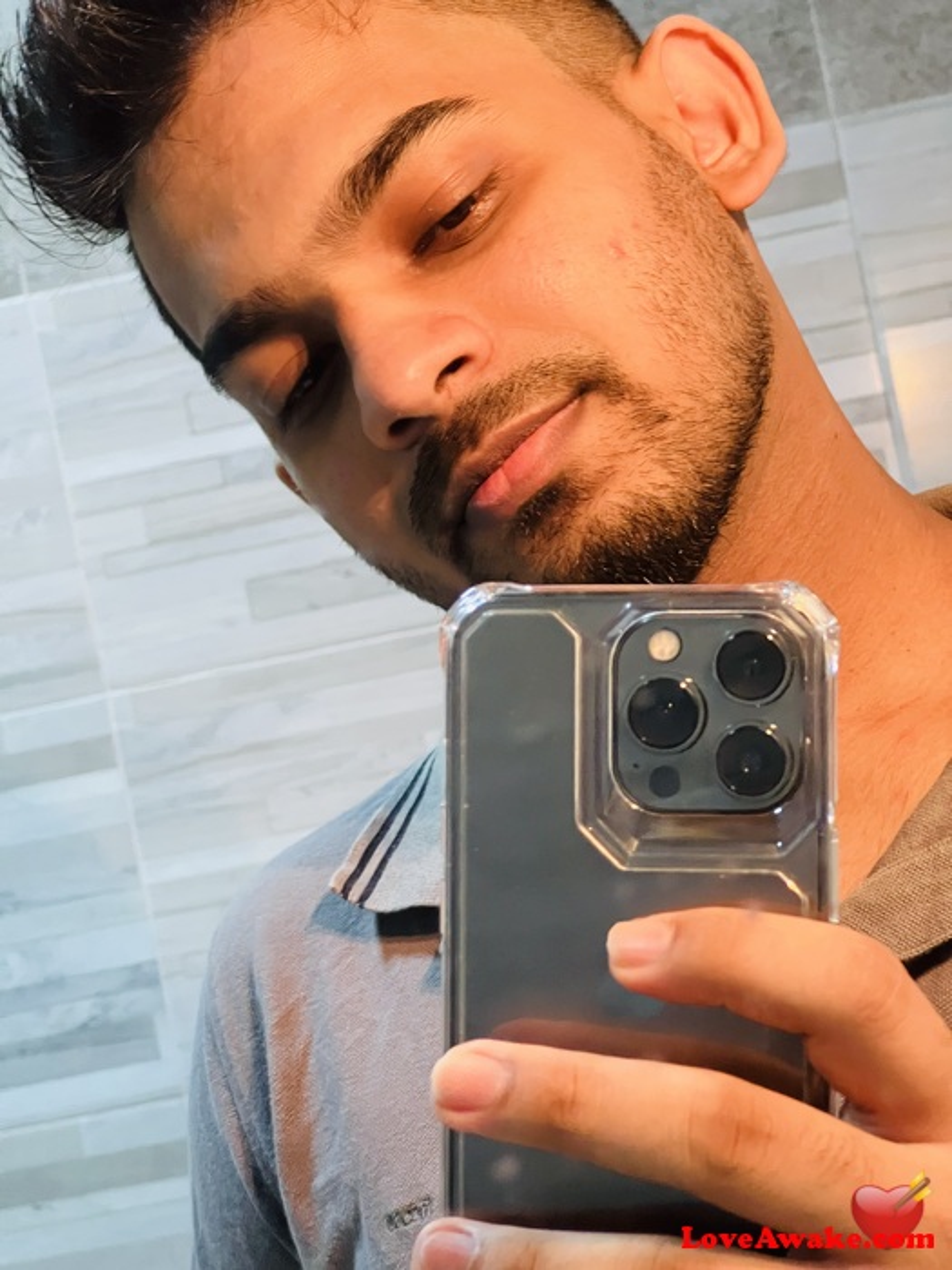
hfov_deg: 19.1
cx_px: 476
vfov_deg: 25.3
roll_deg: +11.7
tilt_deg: +2.8
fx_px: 2824
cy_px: 635
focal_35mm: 77
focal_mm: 9
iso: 800
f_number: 2.8
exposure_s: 1/50
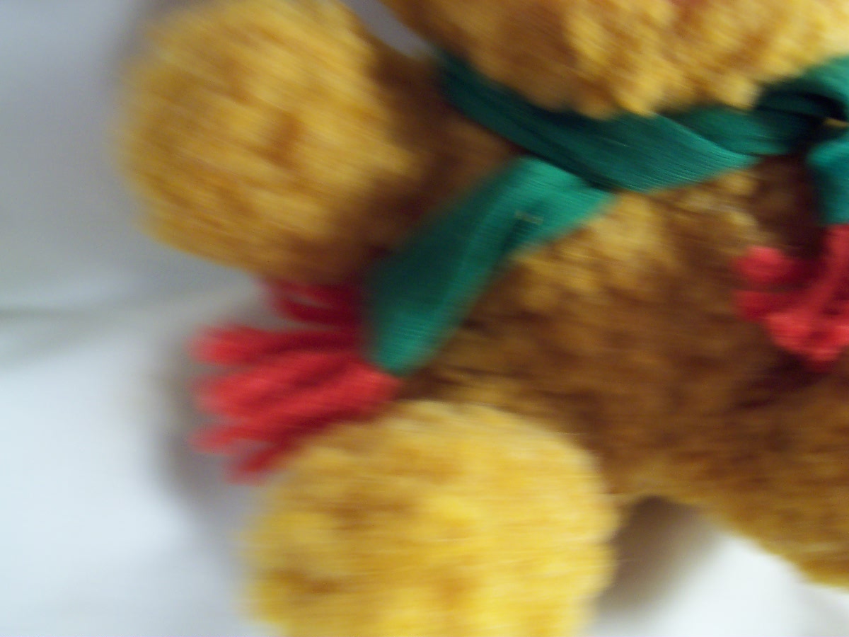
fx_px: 907
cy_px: 318
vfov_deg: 38.7
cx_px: 424
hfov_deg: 50.1
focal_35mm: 37
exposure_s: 1/45
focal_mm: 5.6
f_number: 2.8
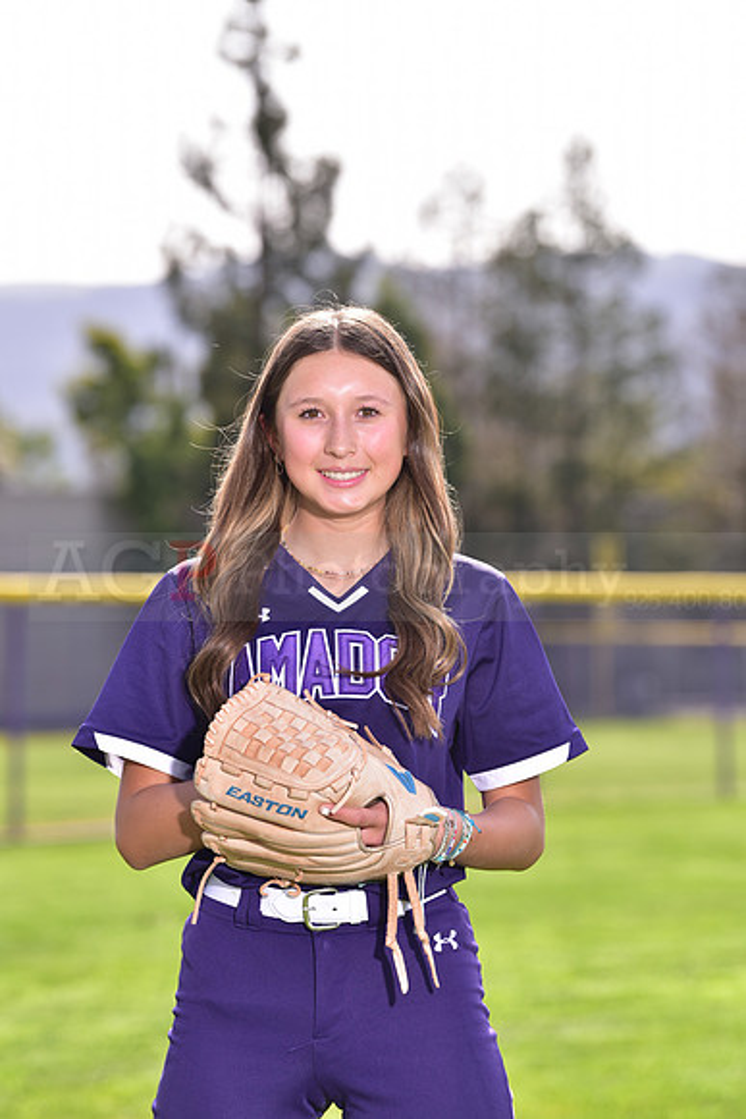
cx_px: 373
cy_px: 560
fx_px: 4970
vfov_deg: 12.8
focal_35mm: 160
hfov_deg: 8.6
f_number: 5
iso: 80
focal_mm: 160
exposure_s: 1/250
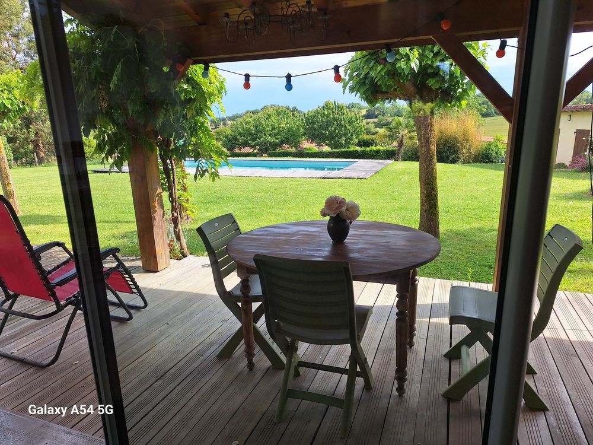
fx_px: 394
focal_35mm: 23
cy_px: 222
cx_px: 296
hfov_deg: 73.9
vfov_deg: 58.9
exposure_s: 1/810
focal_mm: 5.54
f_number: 1.8
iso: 40
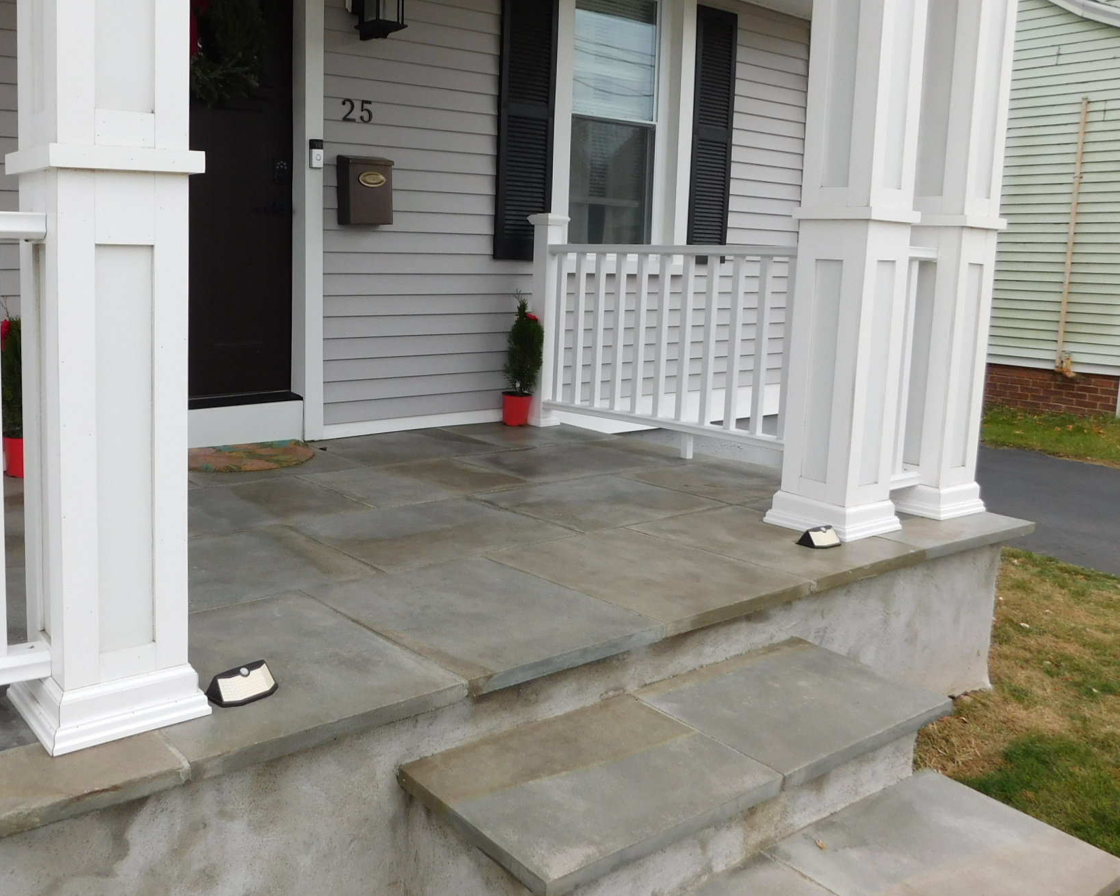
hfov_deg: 56.0
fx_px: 1028
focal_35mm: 31
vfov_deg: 46.8
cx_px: 377
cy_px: 357
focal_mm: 4
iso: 125
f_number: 3
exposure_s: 1/320
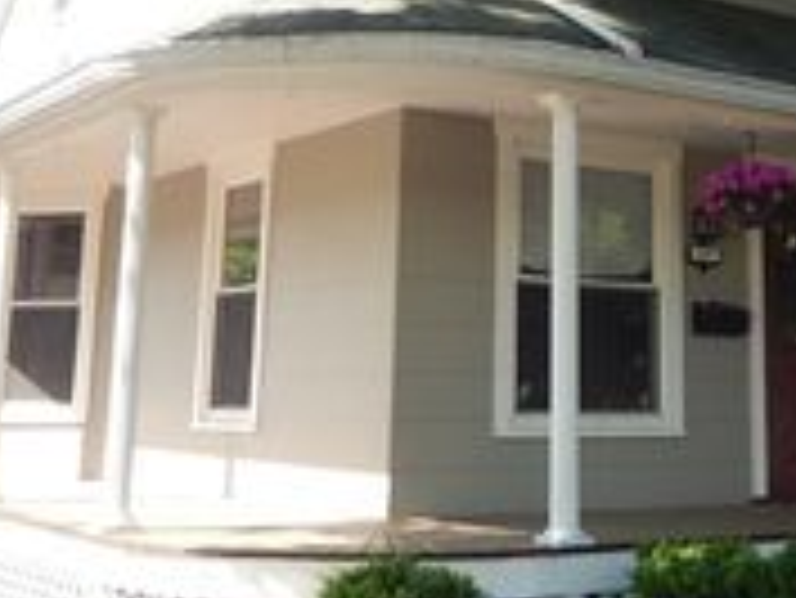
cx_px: 553
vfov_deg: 23.2
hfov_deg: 30.9
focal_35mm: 62
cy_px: 79
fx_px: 1427
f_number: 3
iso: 125
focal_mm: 4
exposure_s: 1/320
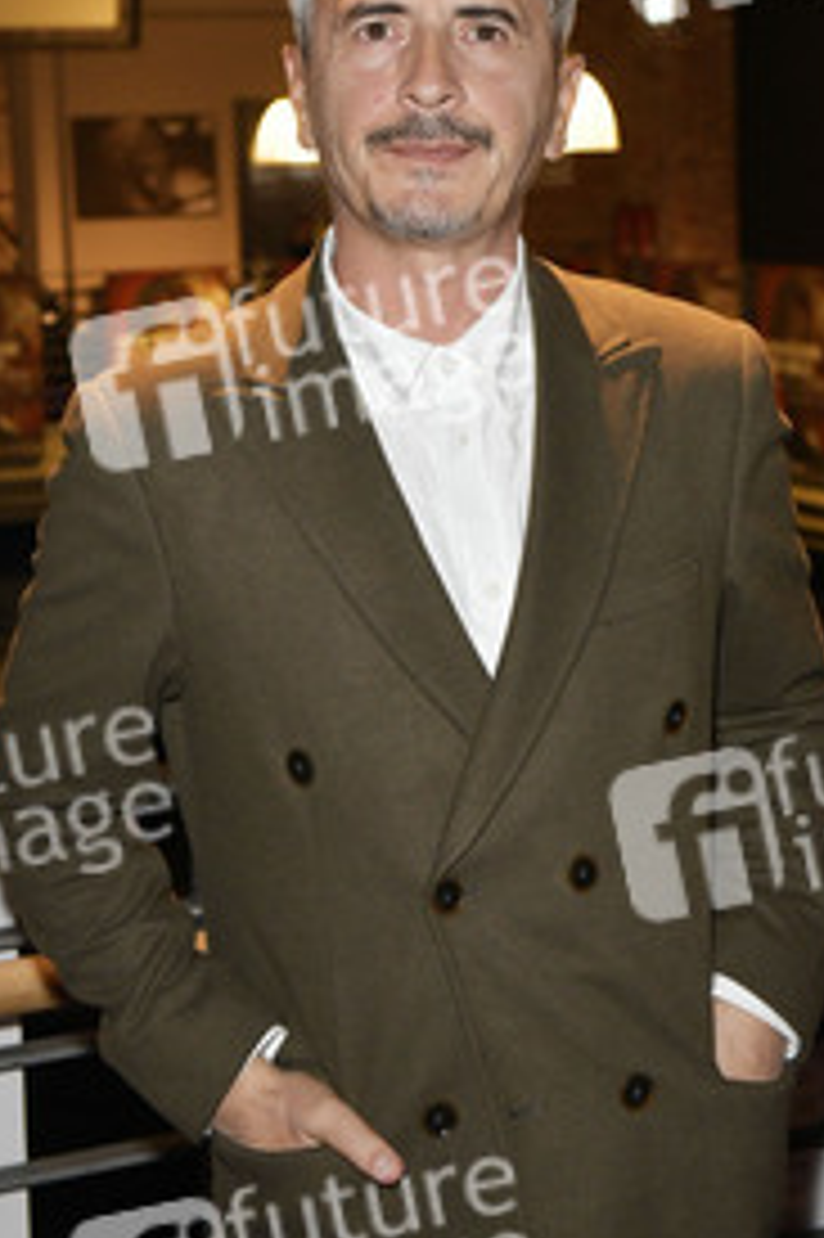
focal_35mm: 64
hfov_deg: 21.2
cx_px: 432
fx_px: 2200
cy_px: 590
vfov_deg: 31.4
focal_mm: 44
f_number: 5.6
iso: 1600
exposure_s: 1/200
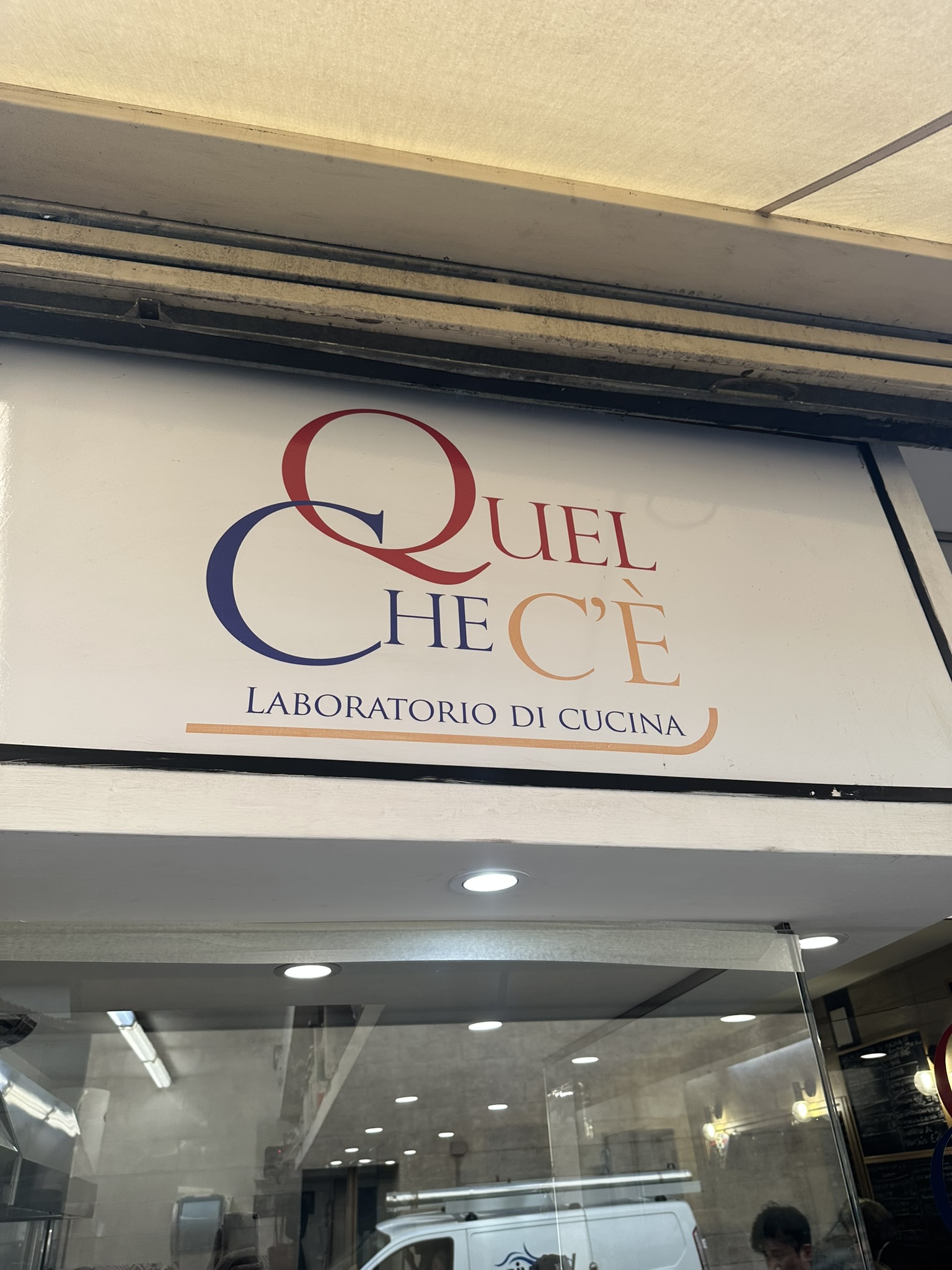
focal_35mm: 24
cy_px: 635
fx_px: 880
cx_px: 476
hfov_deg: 56.8
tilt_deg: +35.1
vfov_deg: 71.6
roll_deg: +3.0
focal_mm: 6.86
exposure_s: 1/162
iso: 64
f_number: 1.78
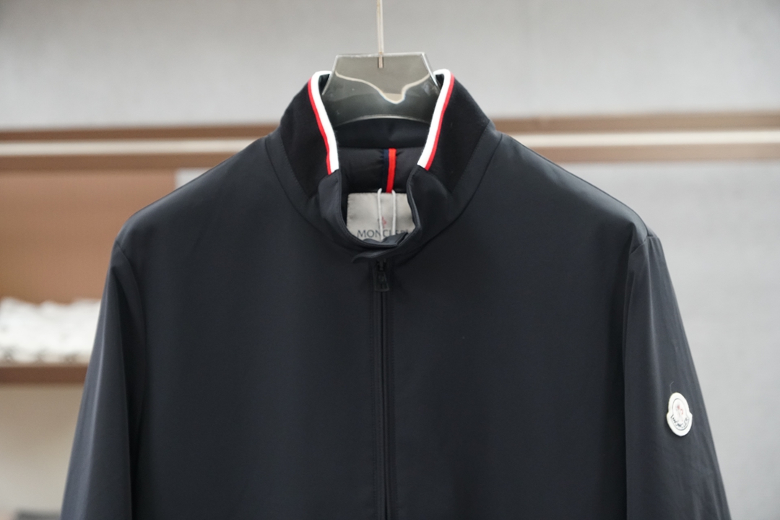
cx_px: 390
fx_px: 2080
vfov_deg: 14.3
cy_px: 260
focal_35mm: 96
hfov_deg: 21.2
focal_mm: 64
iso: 1600
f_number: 4
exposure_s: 1/125
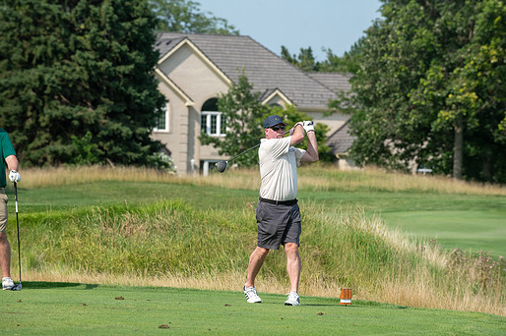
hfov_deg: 9.1
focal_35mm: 226
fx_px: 3174
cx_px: 230
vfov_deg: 6.1
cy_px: 172
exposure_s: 1/2500
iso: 250
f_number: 5
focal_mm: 200
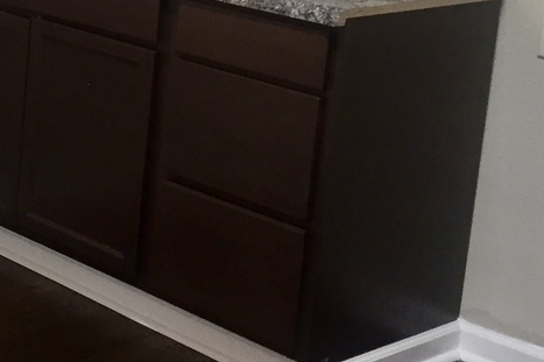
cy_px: -27
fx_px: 1405
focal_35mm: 93
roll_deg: -1.4
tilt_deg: -10.8
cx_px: -216
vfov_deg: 14.4
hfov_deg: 19.7
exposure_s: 1/30
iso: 100
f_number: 2.2
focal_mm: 4.15
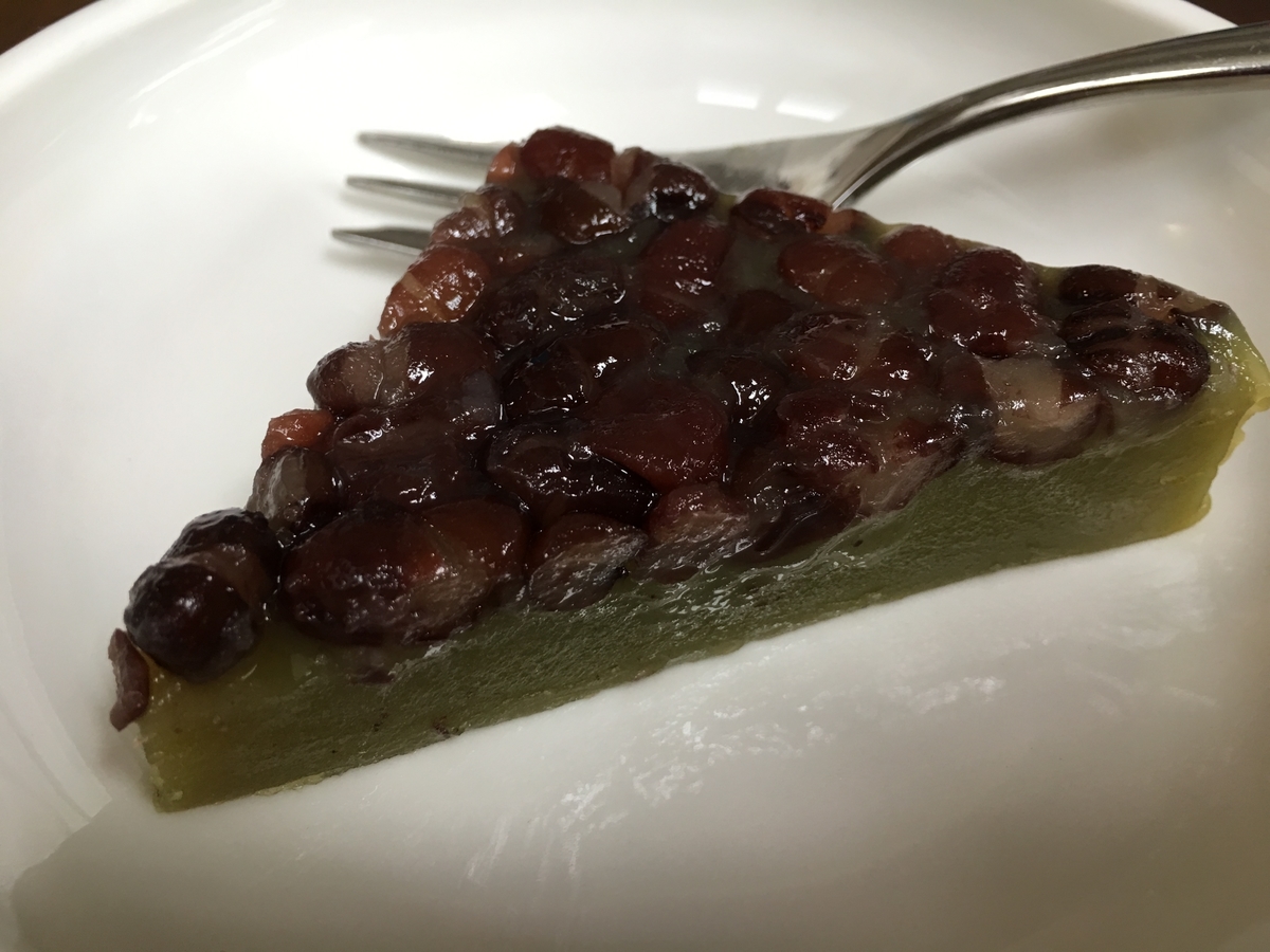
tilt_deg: -46.8
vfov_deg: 48.2
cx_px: 635
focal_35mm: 29
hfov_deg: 61.7
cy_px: 476
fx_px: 1064
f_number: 2.2
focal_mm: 4.15
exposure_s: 1/15
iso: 32
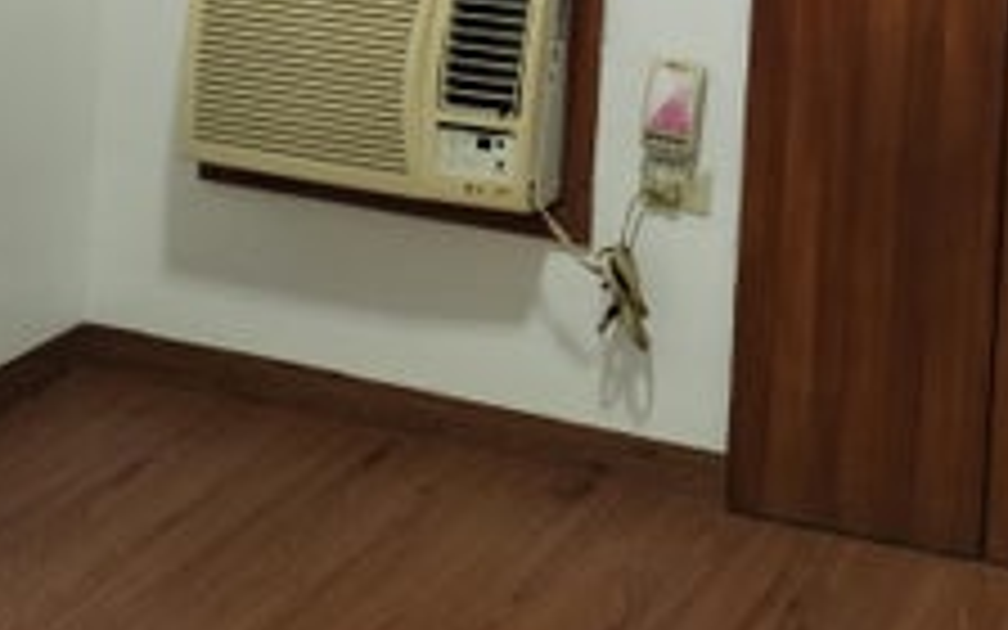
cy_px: -436
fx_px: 2417
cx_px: 837
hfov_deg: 23.1
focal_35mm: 88
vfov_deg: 13.6
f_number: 1.8
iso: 454
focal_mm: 4.75
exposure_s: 1/40
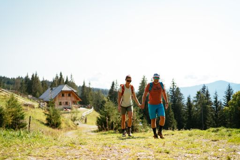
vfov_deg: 37.9
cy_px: 80
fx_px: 233
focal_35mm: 35
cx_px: 120
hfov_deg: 54.4
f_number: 1.4
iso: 100
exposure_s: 1/2500
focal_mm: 35
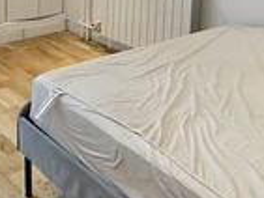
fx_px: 405
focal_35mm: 53
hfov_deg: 36.1
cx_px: 149
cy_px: -37
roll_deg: -1.8
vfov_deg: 25.0
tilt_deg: -5.4
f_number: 2.2
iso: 200
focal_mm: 2.22
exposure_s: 1/109
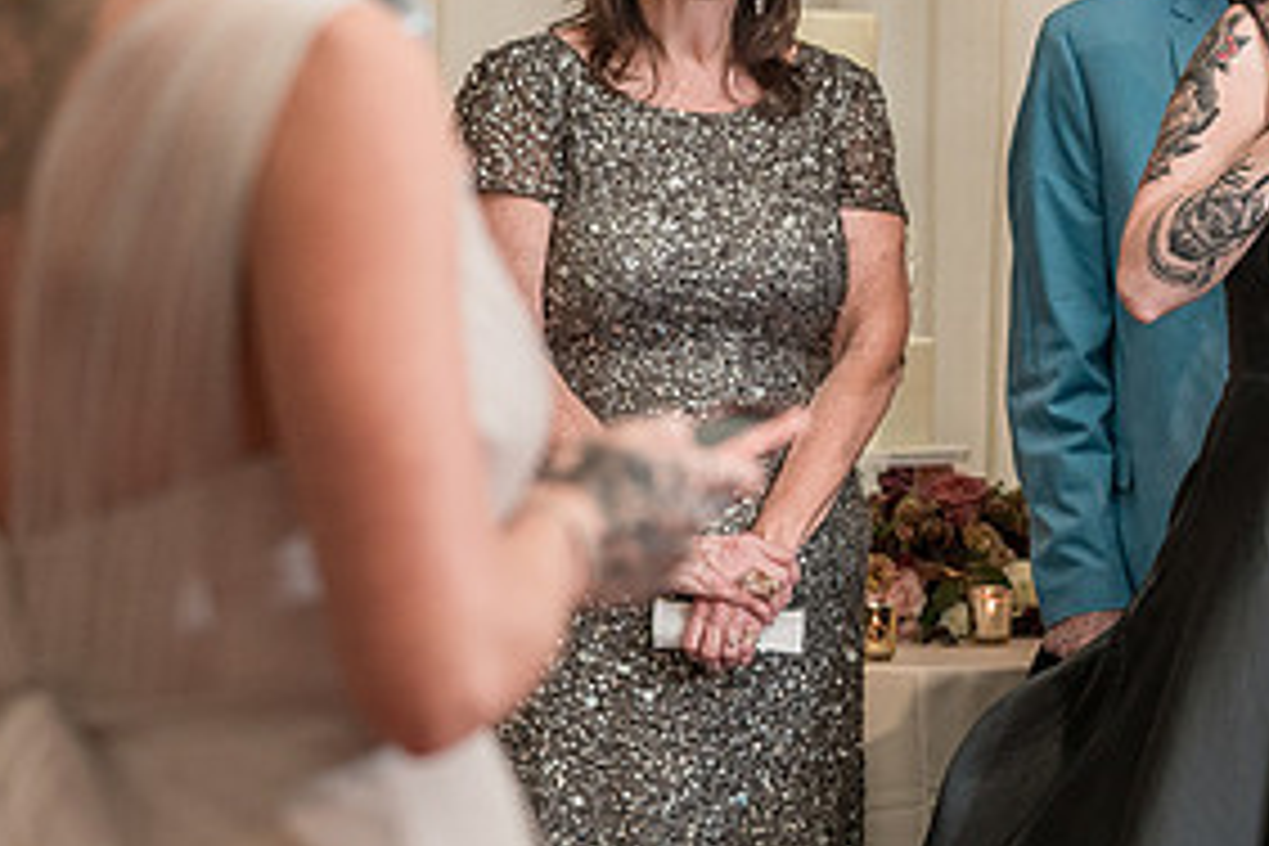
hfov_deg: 10.6
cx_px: 1182
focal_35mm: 193
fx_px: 6803
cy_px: 159
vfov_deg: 7.1
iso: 2000
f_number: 4
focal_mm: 86
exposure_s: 1/200
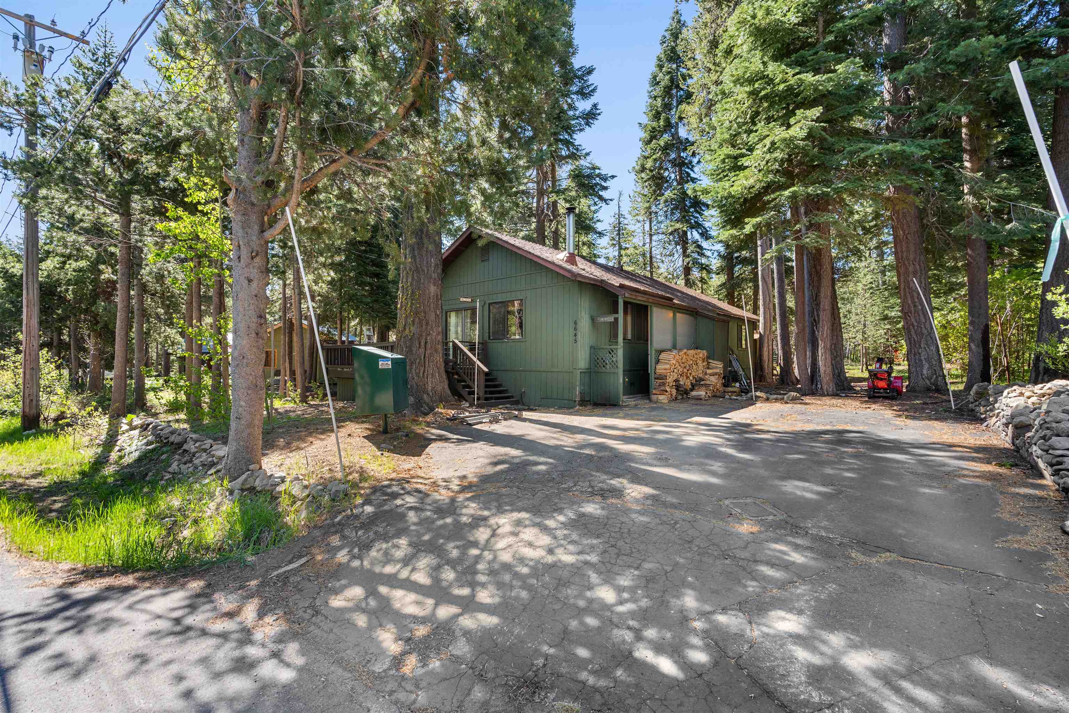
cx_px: 534
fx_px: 475
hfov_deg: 96.7
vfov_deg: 73.7
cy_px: 356
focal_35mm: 16
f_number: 8
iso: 500
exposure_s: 1/50
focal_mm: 16
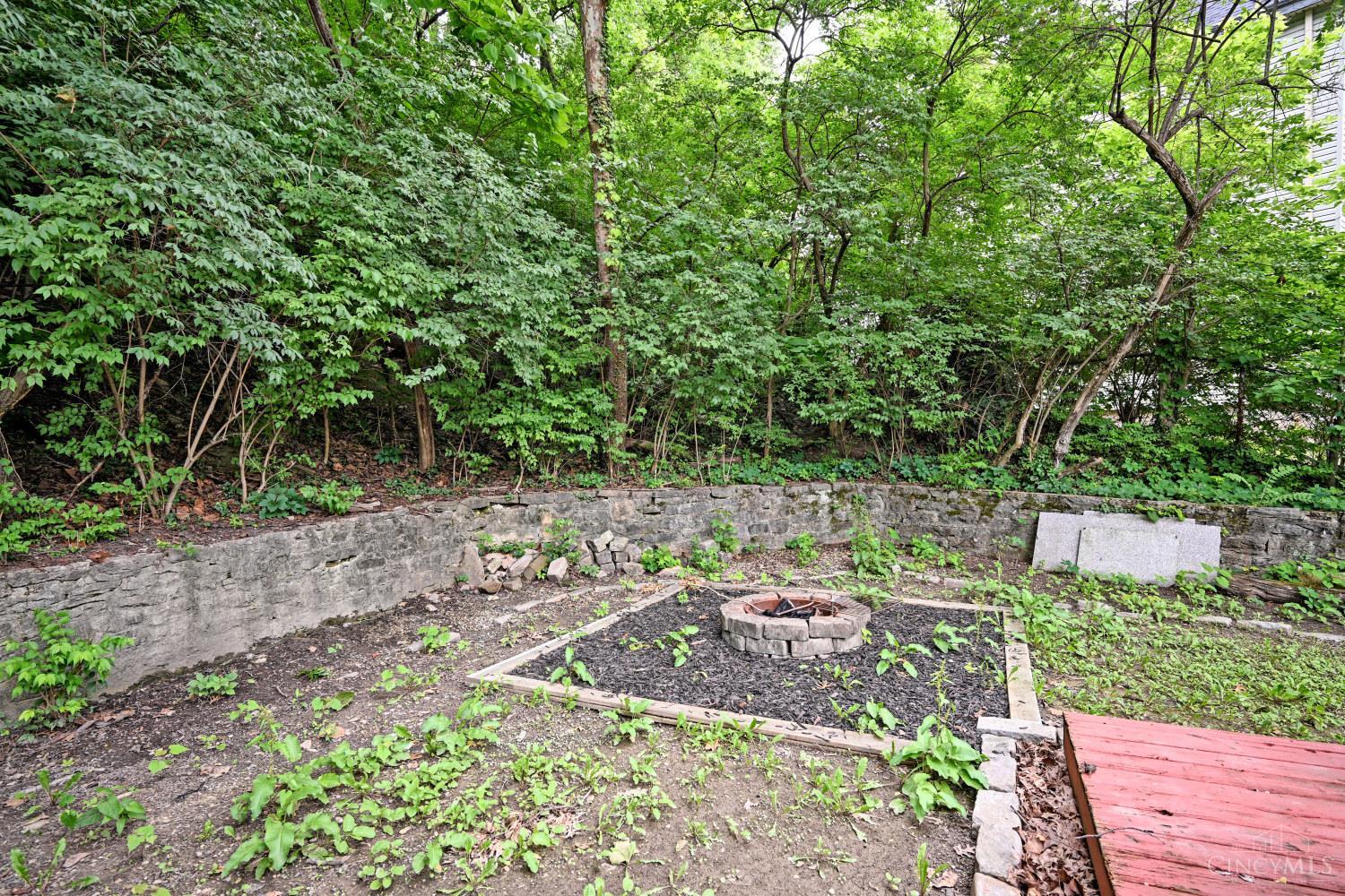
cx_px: 672
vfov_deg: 67.4
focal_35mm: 18
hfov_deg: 90.0
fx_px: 672
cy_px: 448
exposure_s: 1/60
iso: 200
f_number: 4
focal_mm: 18
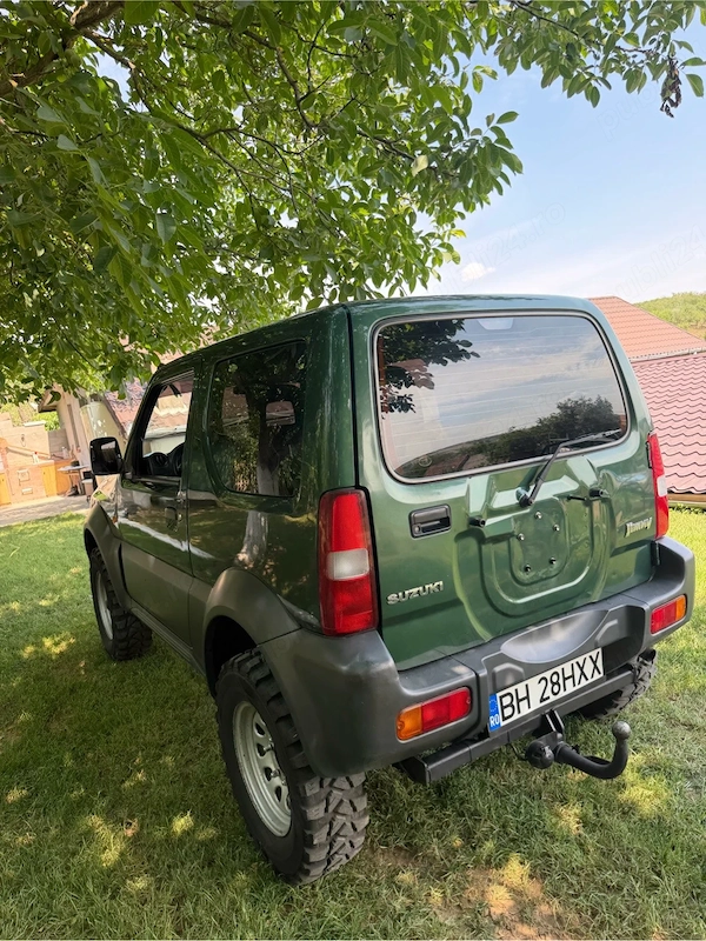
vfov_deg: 71.6
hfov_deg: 56.8
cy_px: 470
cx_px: 353
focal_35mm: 24
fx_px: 653
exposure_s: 1/524
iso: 100
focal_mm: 6.76
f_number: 1.78
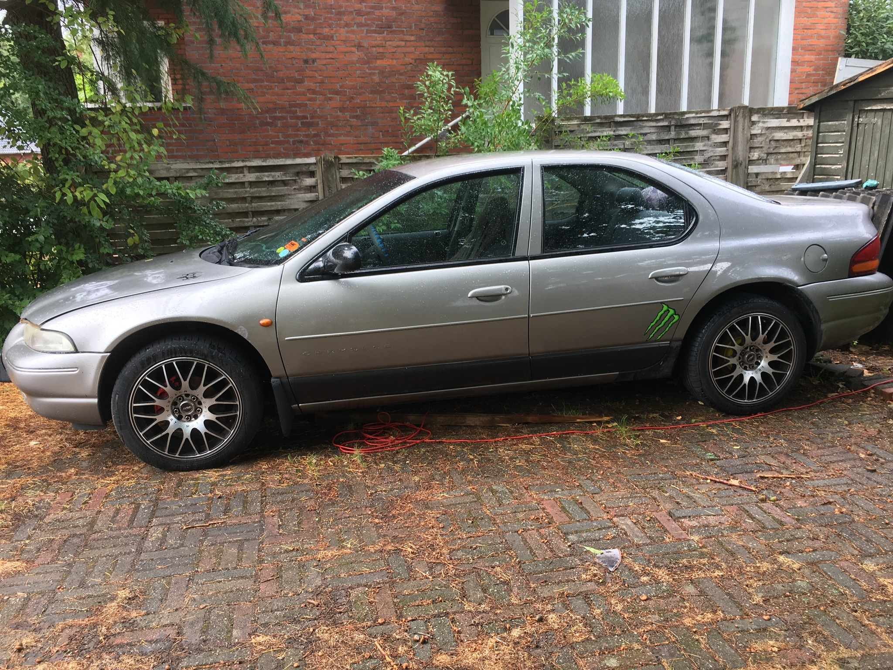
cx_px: 446
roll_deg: +2.2
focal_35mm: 29
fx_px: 748
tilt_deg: -12.5
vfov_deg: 48.2
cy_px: 335
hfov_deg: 61.7
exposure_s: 1/100
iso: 25
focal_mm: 4.15
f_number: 2.2
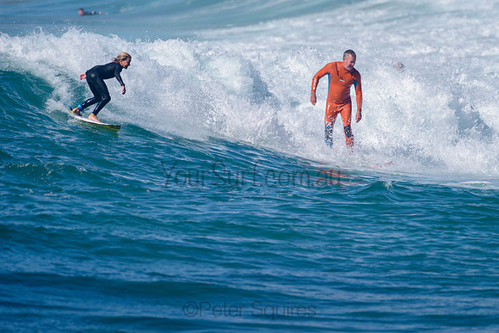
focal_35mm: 613
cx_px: 306
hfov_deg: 3.4
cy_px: 136
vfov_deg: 2.2
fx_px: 8496
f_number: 5.6
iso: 125
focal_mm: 500
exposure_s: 1/2000
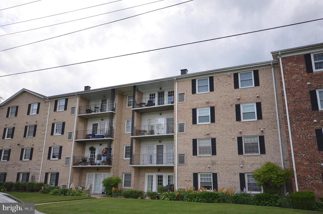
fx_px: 269
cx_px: 162
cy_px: 107
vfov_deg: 43.4
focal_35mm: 30
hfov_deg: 62.0
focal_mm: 20
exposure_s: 1/200
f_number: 5.6
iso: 100
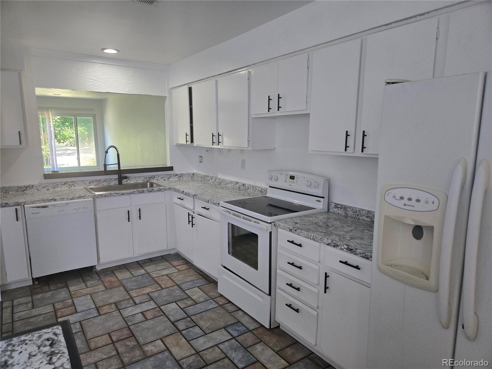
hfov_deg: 73.9
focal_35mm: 23
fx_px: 327
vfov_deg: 58.9
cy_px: 184
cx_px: 246
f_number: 1.8
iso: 200
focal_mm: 5.4
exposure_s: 1/120
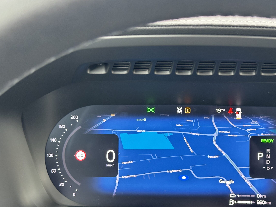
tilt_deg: -15.3
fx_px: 454
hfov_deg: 33.7
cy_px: 115
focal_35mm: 57
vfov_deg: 25.6
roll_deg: -0.7
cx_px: 161
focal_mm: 6.86
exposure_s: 1/60
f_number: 1.78
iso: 200
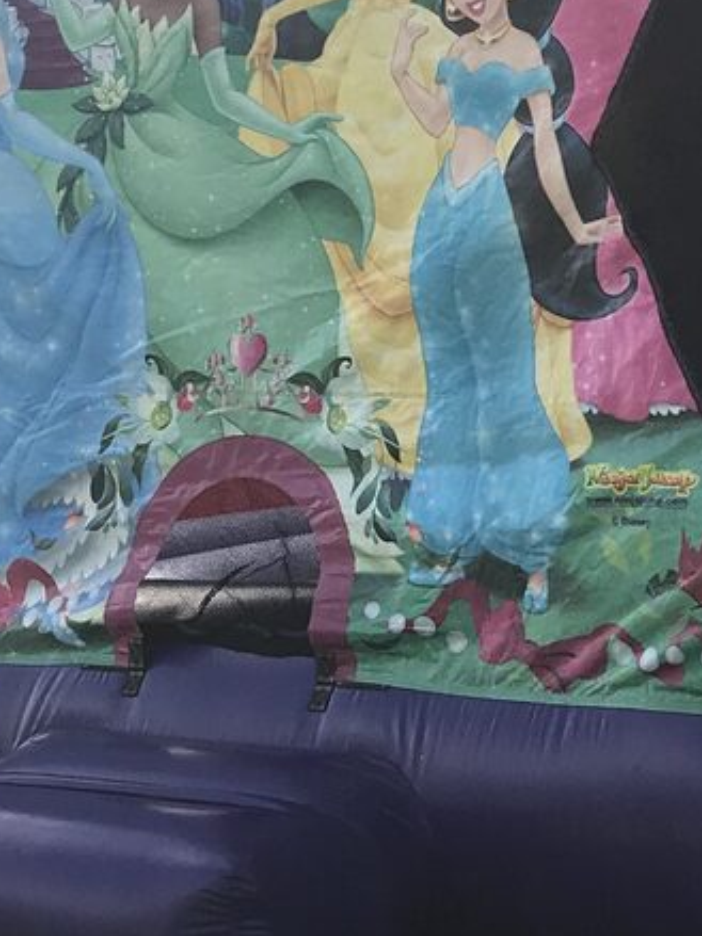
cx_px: 666
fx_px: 2759
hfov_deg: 14.3
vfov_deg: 19.3
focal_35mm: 102
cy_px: 394
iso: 20
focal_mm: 3.99
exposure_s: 1/1570
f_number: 1.8
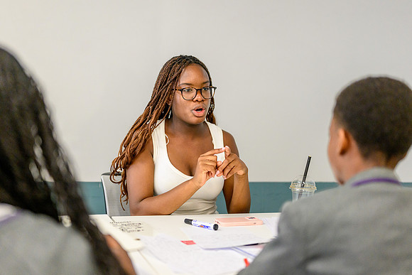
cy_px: 138
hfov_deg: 38.7
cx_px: 206
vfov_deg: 26.3
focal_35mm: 51
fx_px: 587
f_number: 1.8
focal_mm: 50
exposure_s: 1/640
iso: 2800
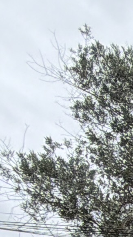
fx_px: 665
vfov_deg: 16.4
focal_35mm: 106
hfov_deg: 7.2
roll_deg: +0.4
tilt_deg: -1.8
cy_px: 447
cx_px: 581
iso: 32
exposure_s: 1/770
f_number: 2.2
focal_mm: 2.22
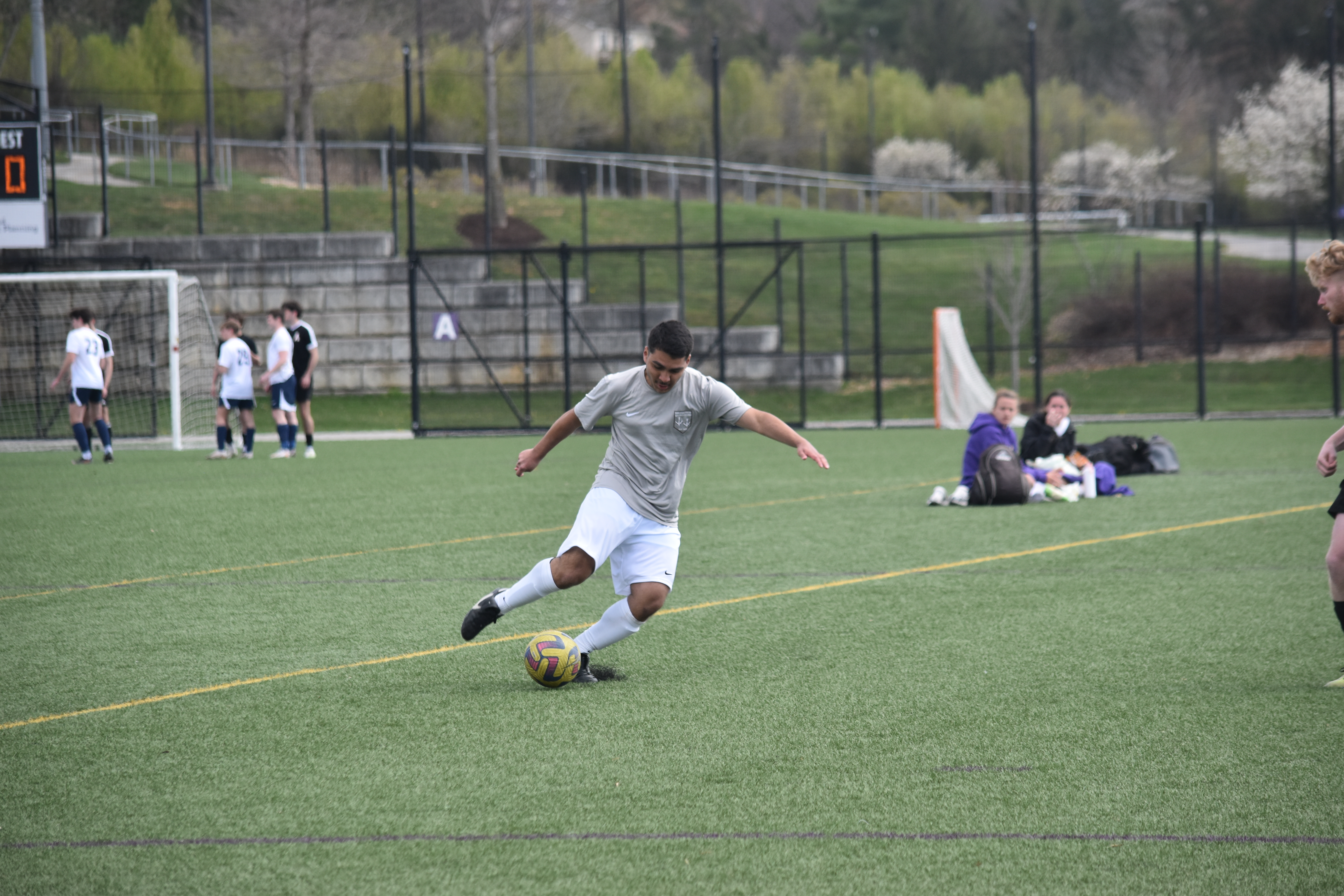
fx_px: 7559
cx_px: 672
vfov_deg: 6.8
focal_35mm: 202
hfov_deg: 10.2
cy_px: 448
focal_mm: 135
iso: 400
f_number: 4.8
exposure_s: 1/1000
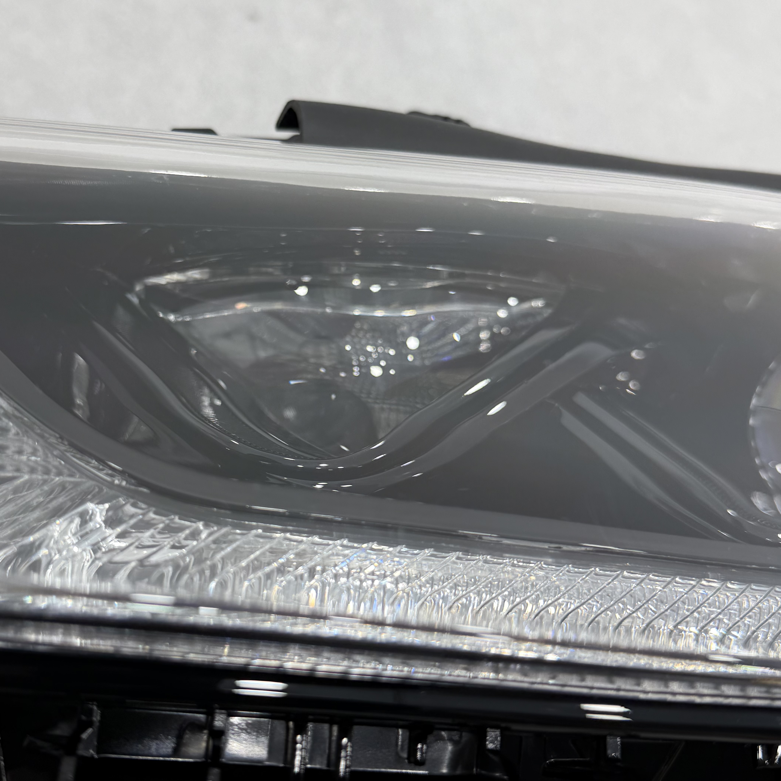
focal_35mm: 42
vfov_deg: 40.0
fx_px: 1072
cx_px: 306
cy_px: 386
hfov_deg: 39.8
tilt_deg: -51.6
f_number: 1.78
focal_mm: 6.76
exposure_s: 1/180
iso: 64
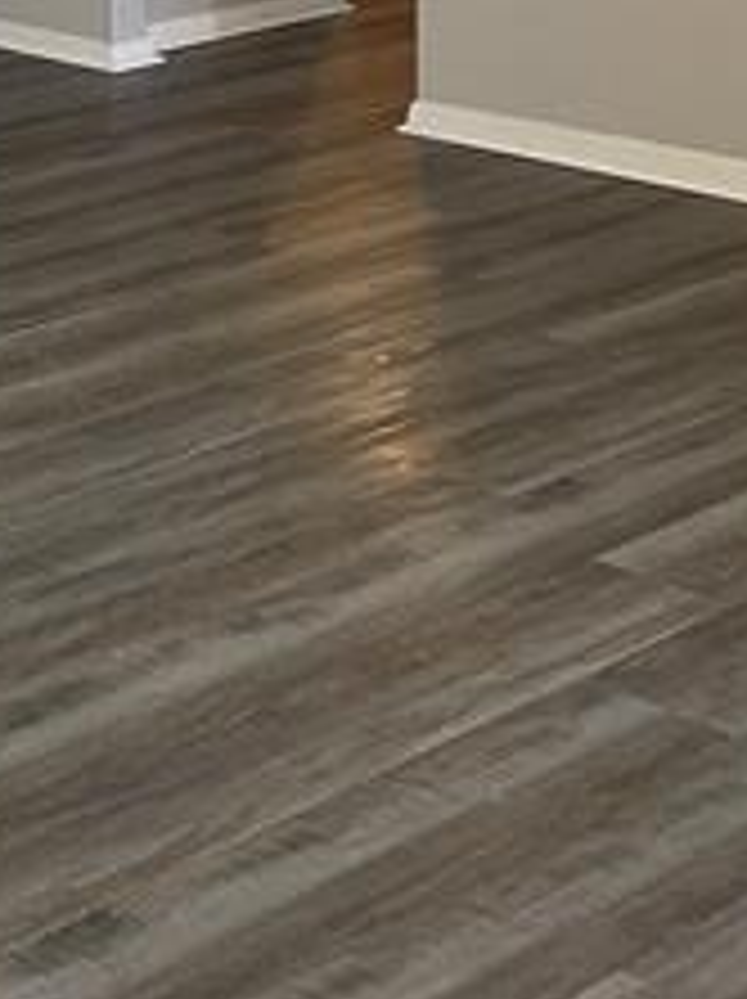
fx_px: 2595
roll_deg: +2.5
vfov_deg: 20.6
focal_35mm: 90
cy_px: -153
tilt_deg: -5.3
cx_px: -495
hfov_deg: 14.8
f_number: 1.6
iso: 100
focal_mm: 4.2
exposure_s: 1/60
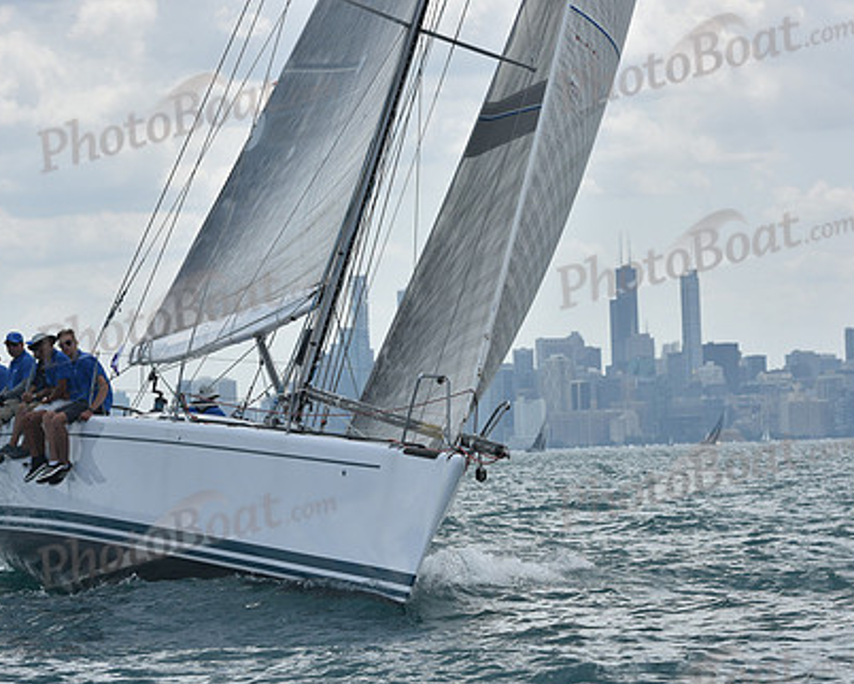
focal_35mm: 149
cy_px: 394
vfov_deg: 10.4
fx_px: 3768
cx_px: 448
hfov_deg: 12.9
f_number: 8
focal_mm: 110
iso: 250
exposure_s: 1/1250
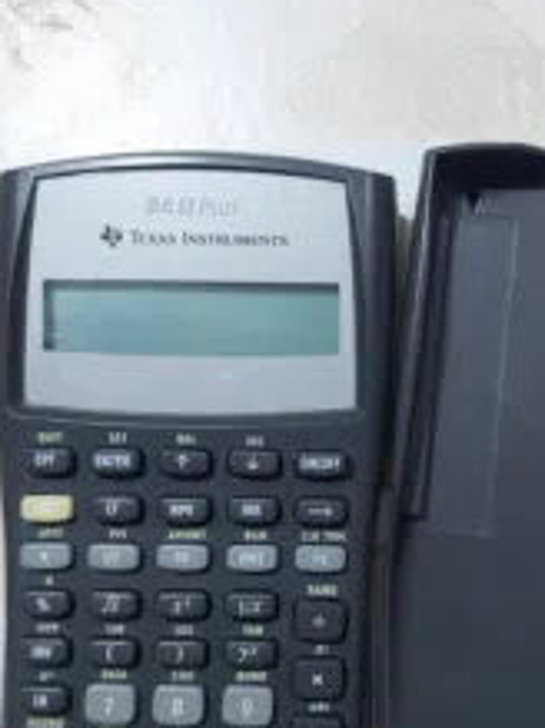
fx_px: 883
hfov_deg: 33.8
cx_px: 385
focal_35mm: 42
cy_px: 459
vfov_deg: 44.4
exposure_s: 1/50
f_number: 1.8
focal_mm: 5.06
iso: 250
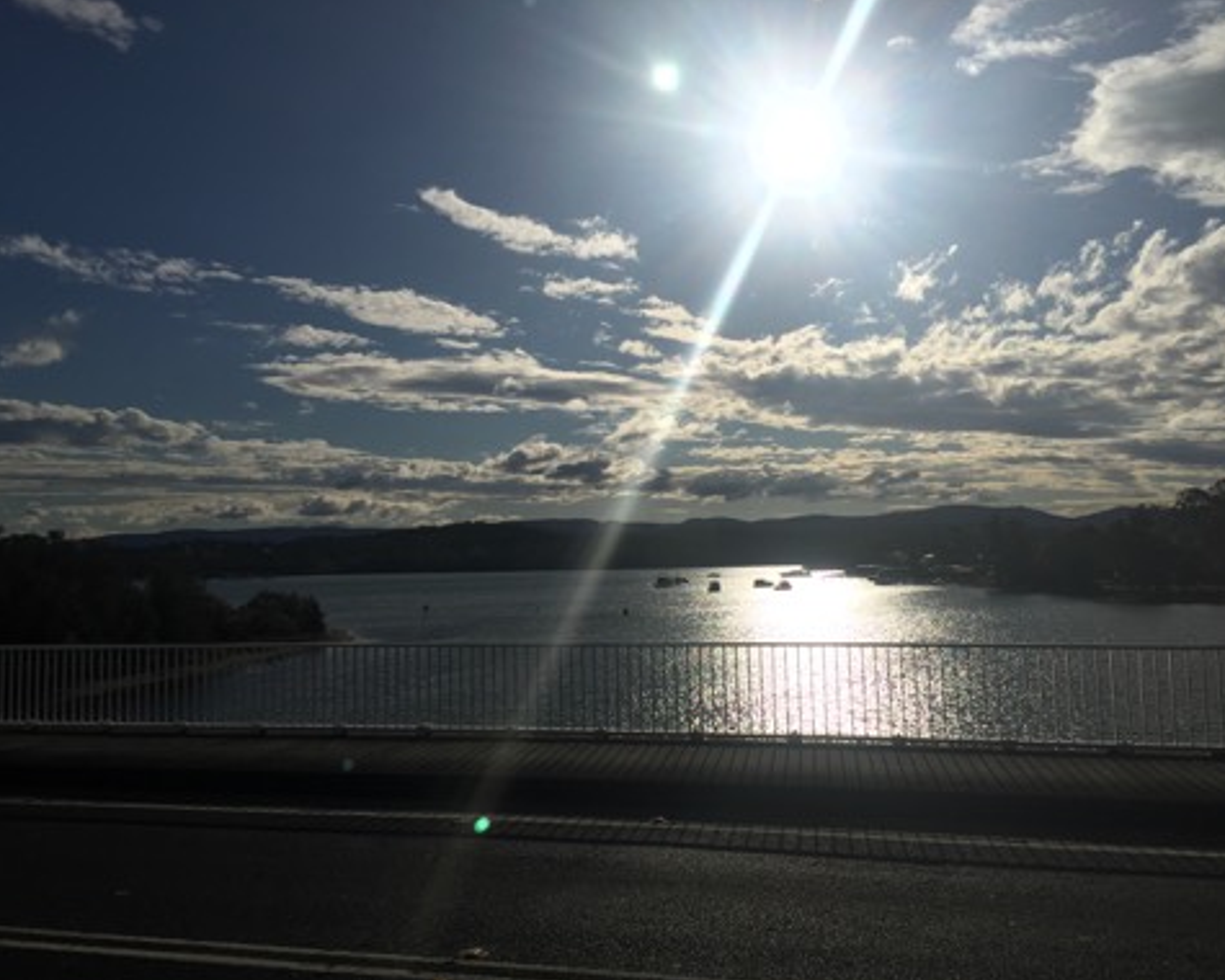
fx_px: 1124
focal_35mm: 31
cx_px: 650
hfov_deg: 57.1
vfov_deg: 47.1
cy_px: 490
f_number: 2.2
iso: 32
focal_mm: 4.15
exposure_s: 1/20000
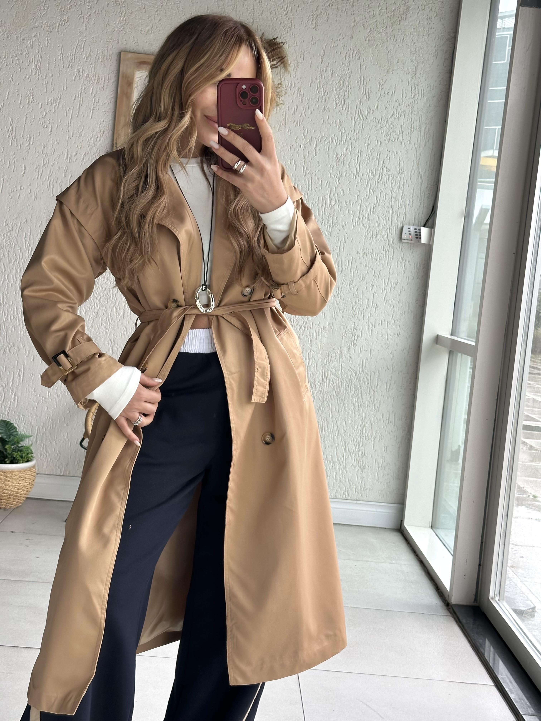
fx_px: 1000
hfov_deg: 30.3
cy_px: 360
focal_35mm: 48
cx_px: 270
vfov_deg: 39.7
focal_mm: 6.86
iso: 64
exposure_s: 1/171
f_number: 1.78
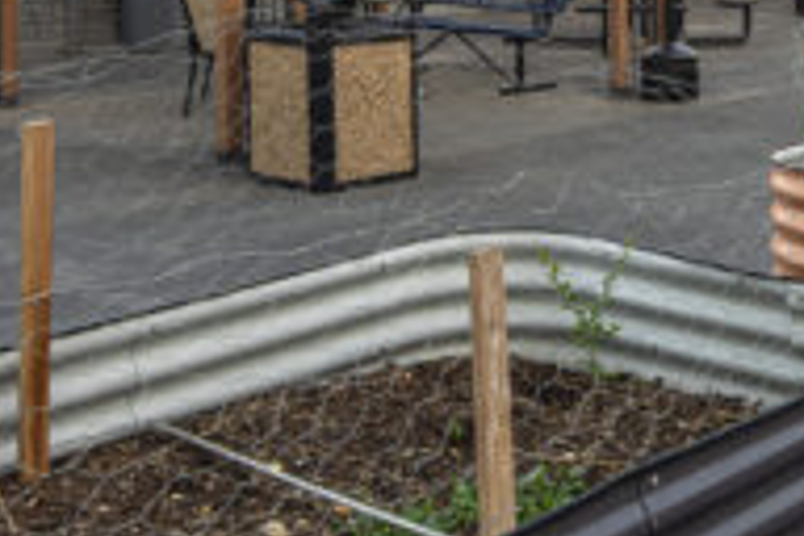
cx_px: 657
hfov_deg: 28.9
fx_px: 1519
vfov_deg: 19.9
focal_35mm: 68
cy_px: 373
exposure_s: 1/4
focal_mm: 17
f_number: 22
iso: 100
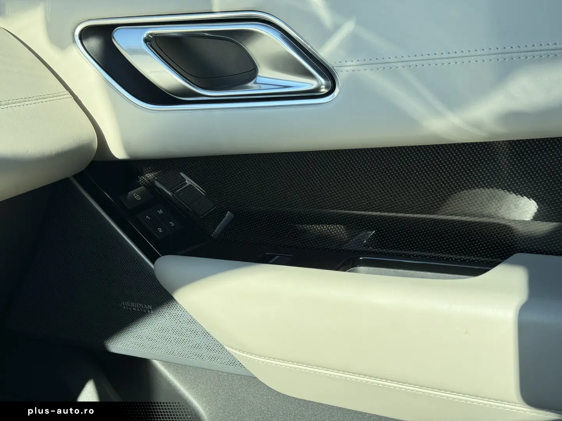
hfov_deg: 39.7
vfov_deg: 30.3
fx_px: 779
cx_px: 281
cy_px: 210
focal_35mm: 48
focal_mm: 6.76
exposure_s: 1/1055
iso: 64
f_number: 1.78
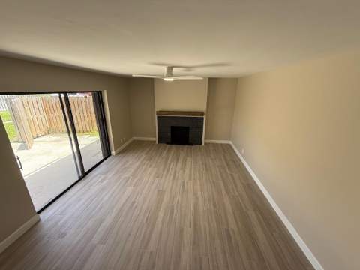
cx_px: 180
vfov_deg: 85.7
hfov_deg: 102.1
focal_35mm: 14
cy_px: 135
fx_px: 146
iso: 100
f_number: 2.2
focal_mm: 2.22
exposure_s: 1/99
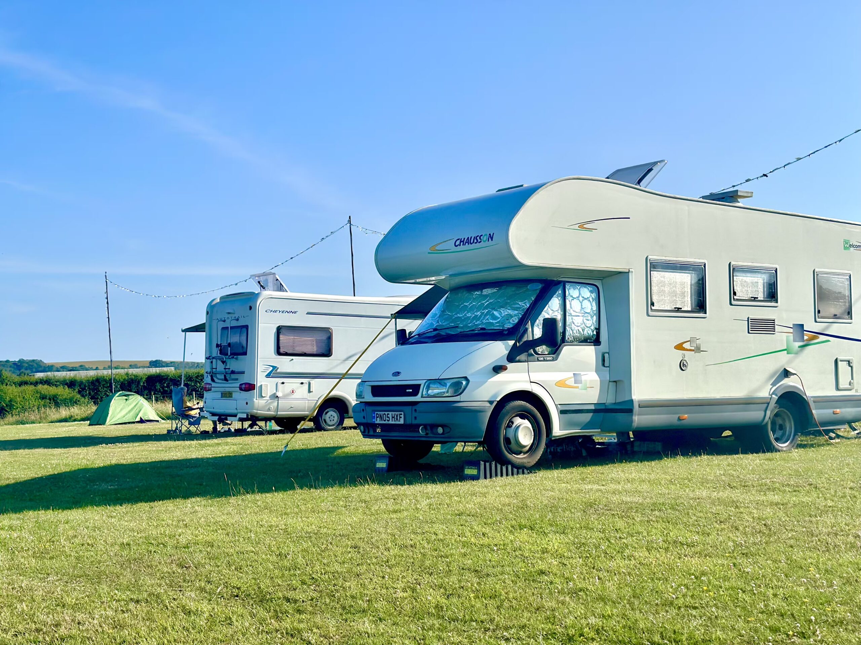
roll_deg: +0.6
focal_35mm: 48
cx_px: 430
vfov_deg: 30.3
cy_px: 322
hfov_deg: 39.7
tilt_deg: +3.0
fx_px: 1194
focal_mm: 6.86
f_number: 1.78
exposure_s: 1/7092
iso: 80
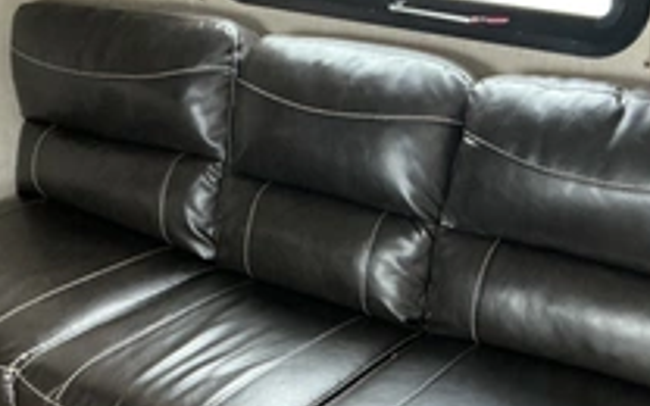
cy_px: 397
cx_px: 347
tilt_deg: -33.1
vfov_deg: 22.0
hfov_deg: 35.7
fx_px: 1010
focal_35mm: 57
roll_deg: +3.7
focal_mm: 3
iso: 320
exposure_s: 1/33
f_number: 1.8
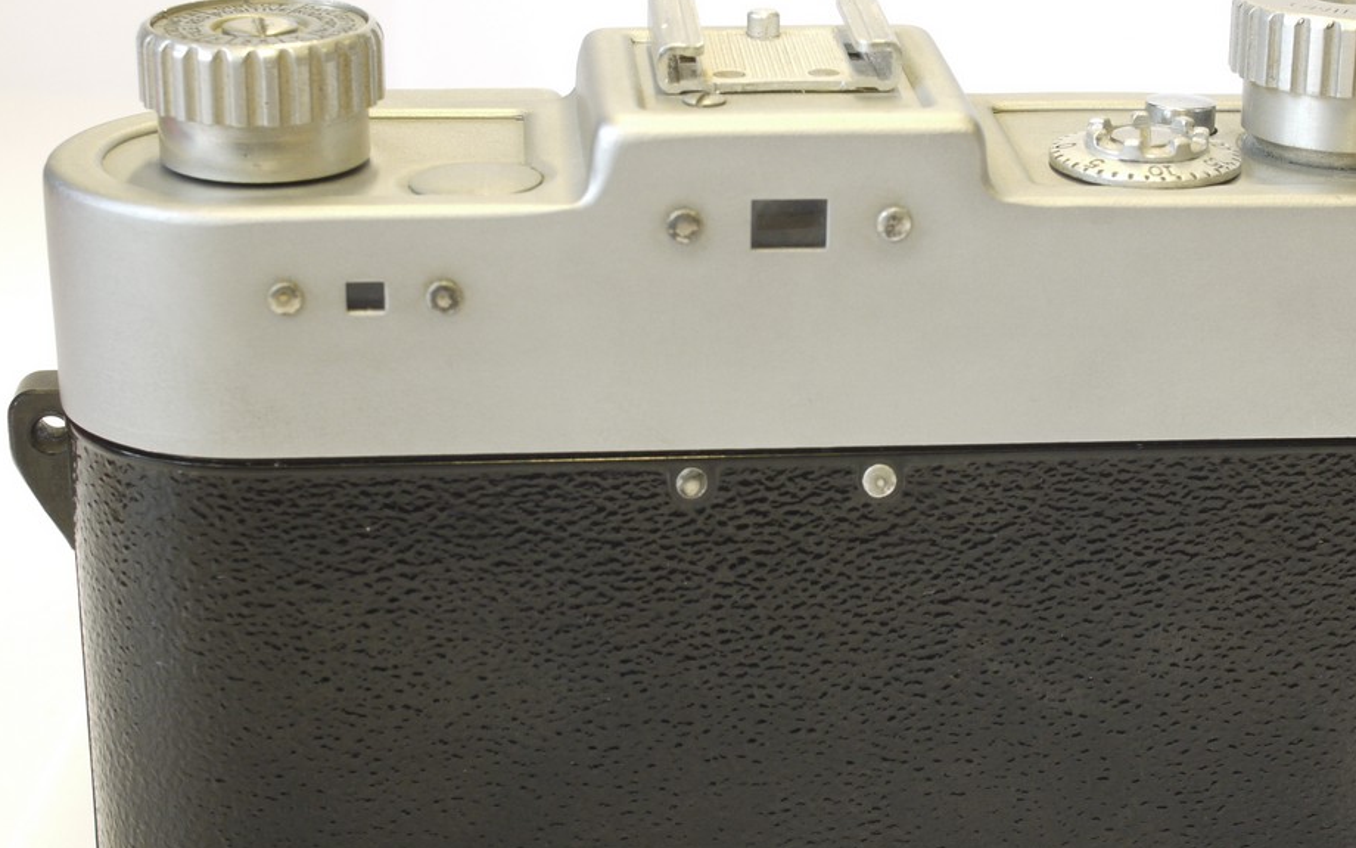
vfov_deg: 15.7
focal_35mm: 83
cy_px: 468
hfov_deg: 24.9
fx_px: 3067
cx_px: 805
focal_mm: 30
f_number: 8
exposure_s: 1/15
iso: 400
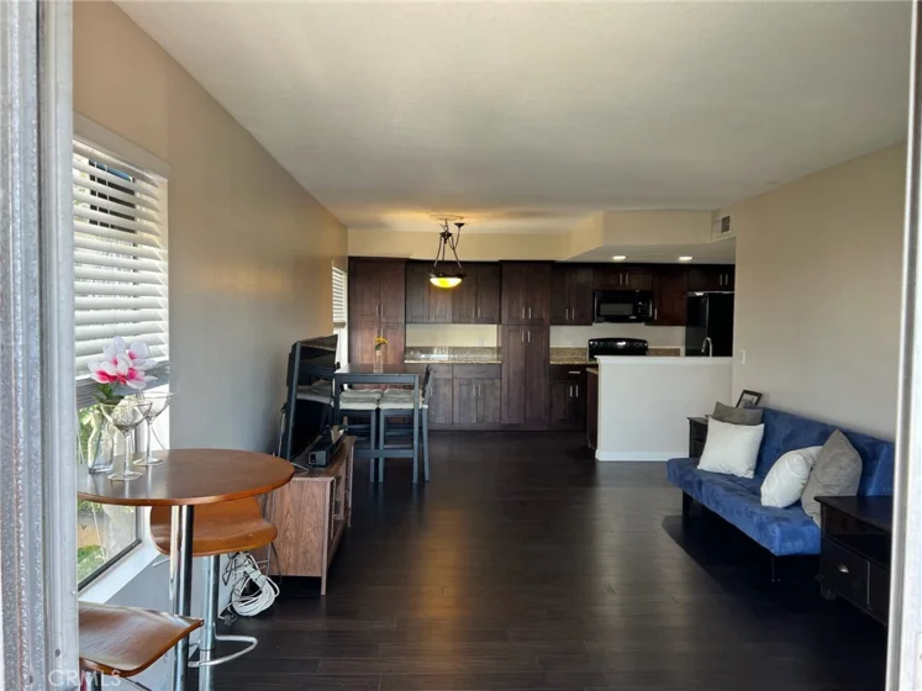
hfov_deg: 67.3
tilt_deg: -2.9
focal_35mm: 26
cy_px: 346
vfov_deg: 53.1
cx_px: 461
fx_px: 692
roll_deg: -0.5
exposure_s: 1/121
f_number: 1.5
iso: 80
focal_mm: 5.7
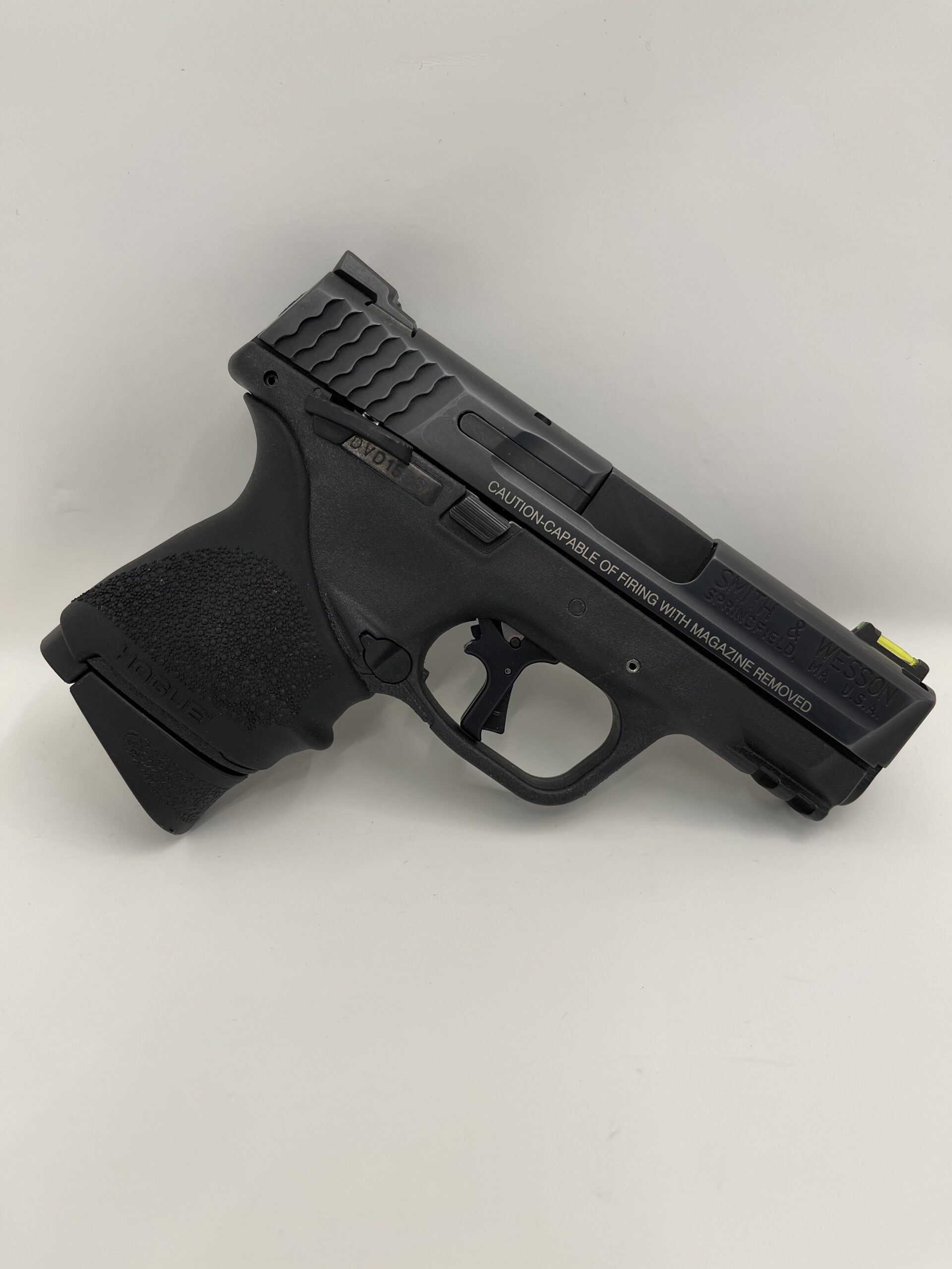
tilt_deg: -27.2
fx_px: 917
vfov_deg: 69.4
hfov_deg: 54.9
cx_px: 476
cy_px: 634
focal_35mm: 25
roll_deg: -0.3
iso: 50
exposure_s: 1/120
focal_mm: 5.1
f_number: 1.6
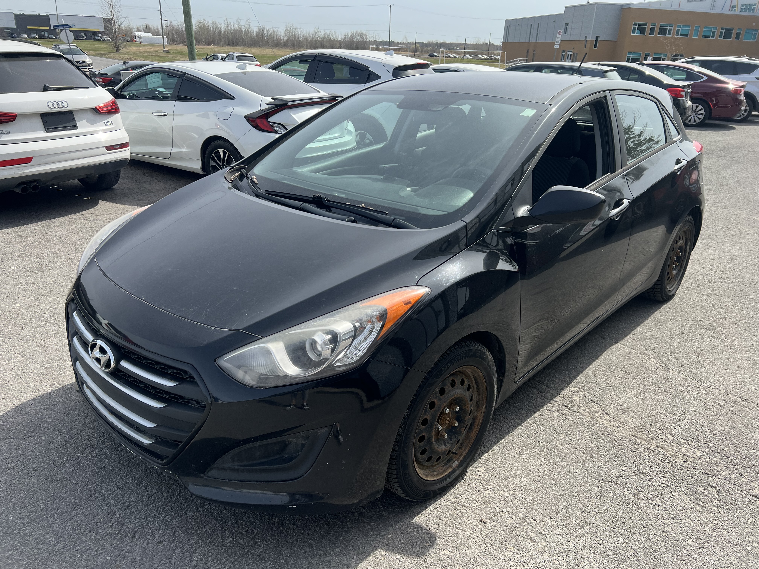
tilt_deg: -22.8
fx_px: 570
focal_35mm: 26
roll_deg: -1.7
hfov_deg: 67.3
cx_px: 380
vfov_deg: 53.1
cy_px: 284
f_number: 1.5
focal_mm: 5.7
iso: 50
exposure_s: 1/2457
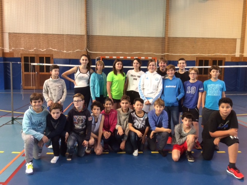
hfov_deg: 56.9
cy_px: 92
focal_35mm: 32
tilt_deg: -6.7
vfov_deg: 44.1
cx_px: 124
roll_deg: +0.0
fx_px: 228
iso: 80
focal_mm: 3.3
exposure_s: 1/25
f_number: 2.4
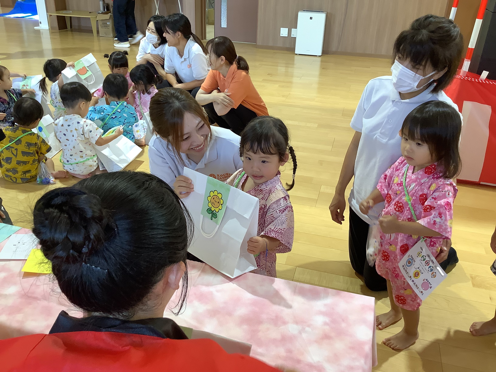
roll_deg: -0.8
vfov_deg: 45.4
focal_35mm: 31
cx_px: 248
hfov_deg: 58.4
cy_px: 186
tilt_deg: -28.4
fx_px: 444
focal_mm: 3.3
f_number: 2.4
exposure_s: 1/60
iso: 100
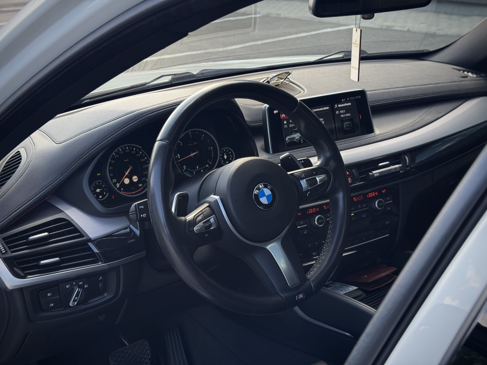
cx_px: 244
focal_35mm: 48
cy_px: 182
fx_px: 675
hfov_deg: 39.7
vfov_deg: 30.3
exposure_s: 1/172
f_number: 1.78
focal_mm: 6.76
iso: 64
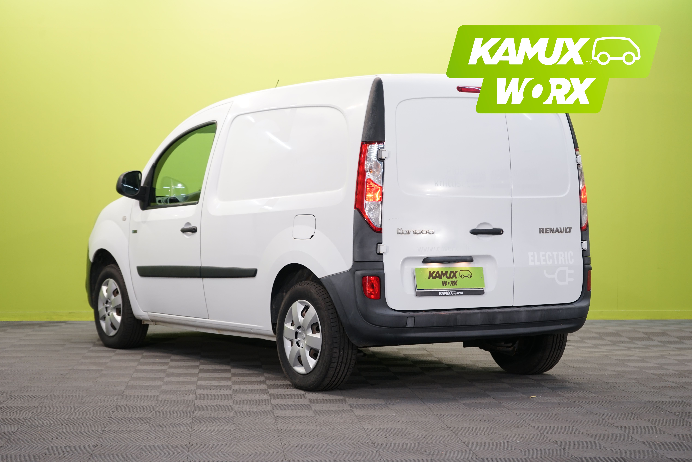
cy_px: 231
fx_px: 1345
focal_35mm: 70
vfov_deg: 19.5
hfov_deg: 28.8
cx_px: 346
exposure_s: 1/25
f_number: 5.6
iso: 400
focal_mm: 70
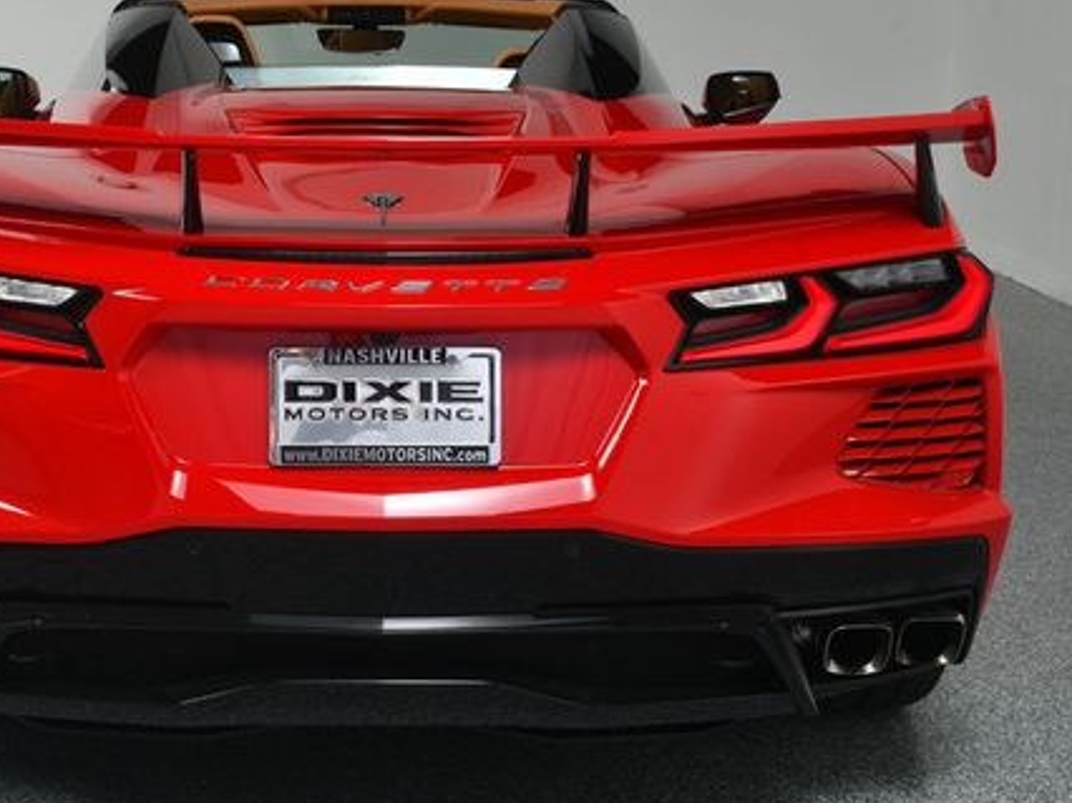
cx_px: 347
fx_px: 2012
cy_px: 345
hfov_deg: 29.6
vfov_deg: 22.5
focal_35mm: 65
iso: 100
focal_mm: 30
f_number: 13
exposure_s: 1/160
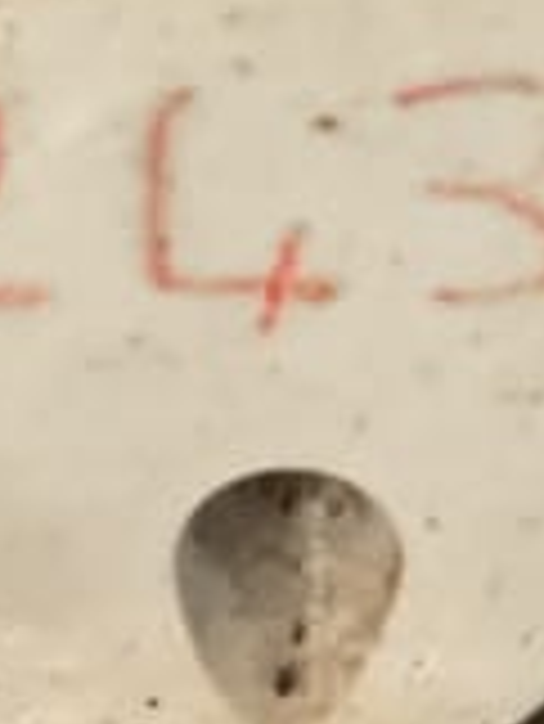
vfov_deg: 13.9
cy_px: -130
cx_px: 337
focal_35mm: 138
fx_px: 2888
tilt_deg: -85.7
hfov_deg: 10.8
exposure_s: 1/33
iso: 320
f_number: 1.8
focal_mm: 3
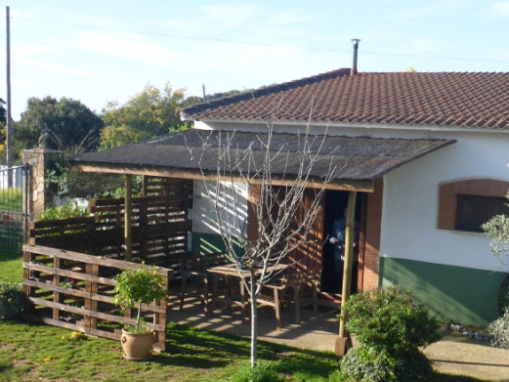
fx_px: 809
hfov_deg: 34.8
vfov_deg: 26.3
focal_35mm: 55
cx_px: 310
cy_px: 277
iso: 100
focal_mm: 4.9
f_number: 3.3
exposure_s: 1/500
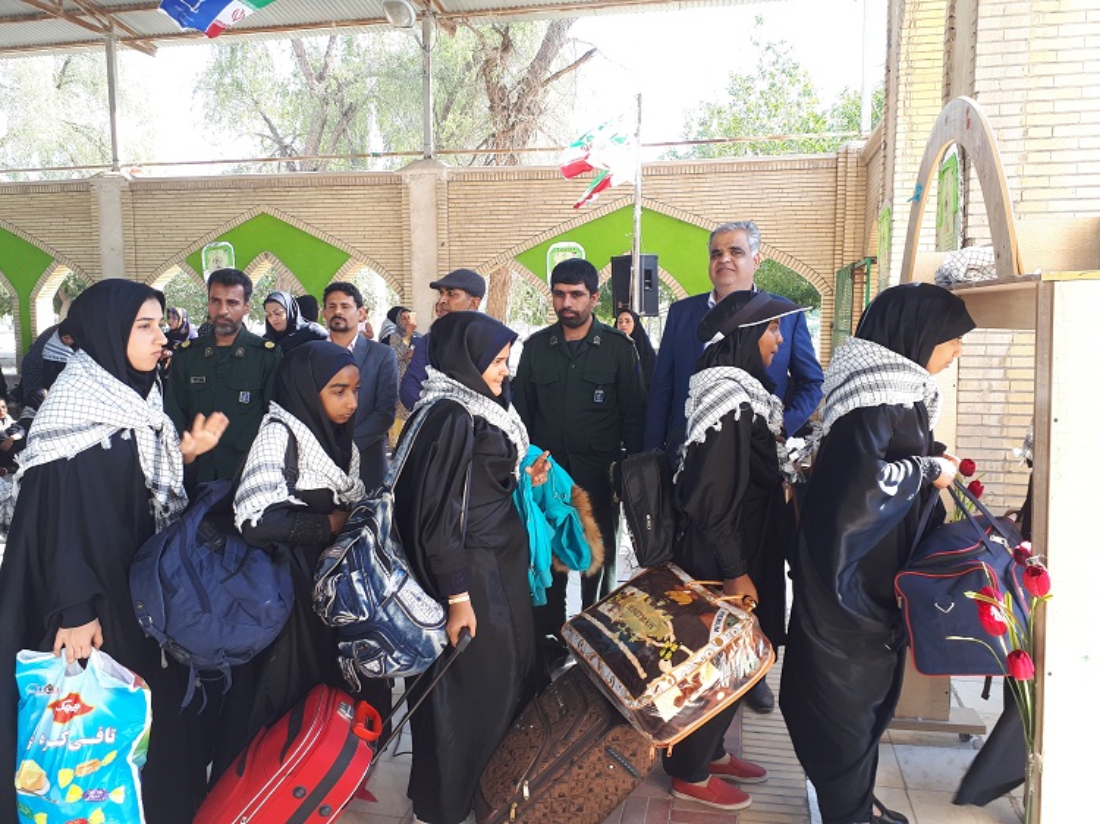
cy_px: 412
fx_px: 858
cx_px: 550
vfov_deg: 51.3
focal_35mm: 27
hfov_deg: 65.3
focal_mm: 3.6
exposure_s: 1/100
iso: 40
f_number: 1.9
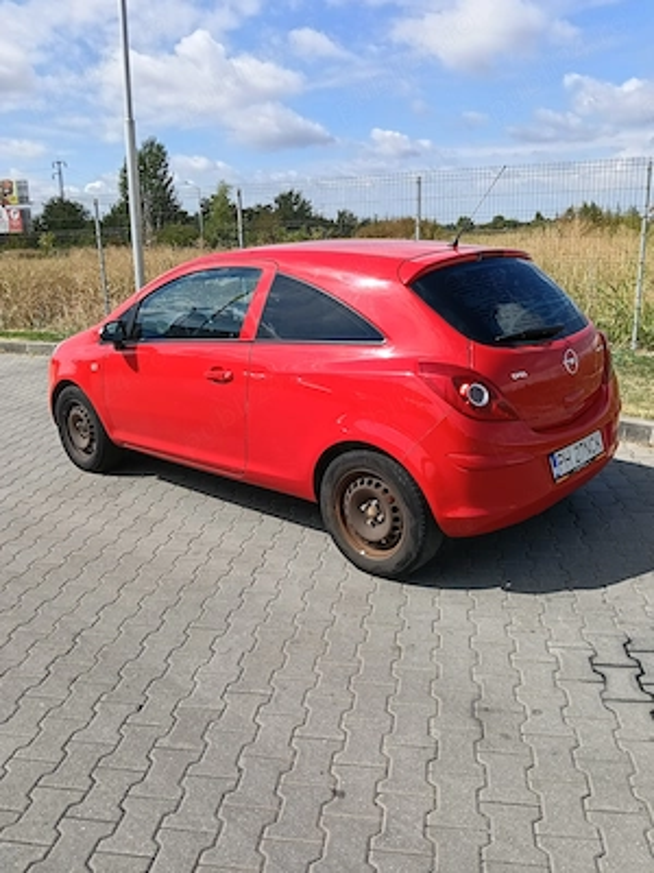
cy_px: 436
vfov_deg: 65.3
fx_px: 680
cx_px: 327
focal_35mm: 27
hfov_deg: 51.4
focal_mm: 3.98
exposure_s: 1/754
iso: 64
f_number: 1.8
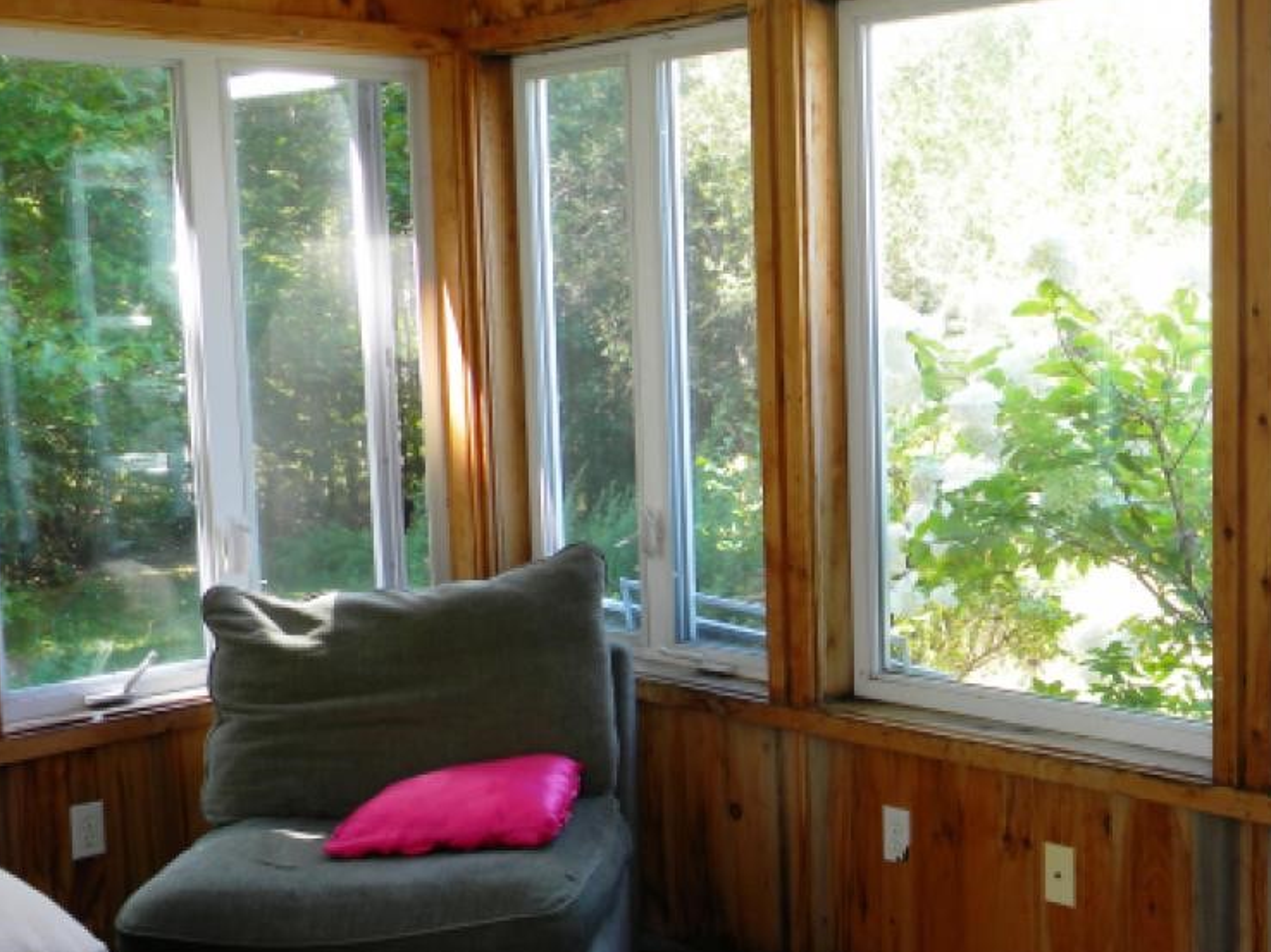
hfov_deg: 37.9
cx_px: 827
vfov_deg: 29.1
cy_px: 510
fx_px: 1835
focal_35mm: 50
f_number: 3.7
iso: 80
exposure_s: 1/36
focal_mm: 6.4
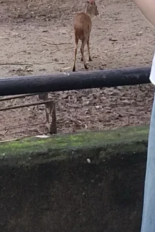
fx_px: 806
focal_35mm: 125
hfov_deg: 10.8
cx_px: 187
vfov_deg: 15.8
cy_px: -39
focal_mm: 4.15
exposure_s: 1/100
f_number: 2.2
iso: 50
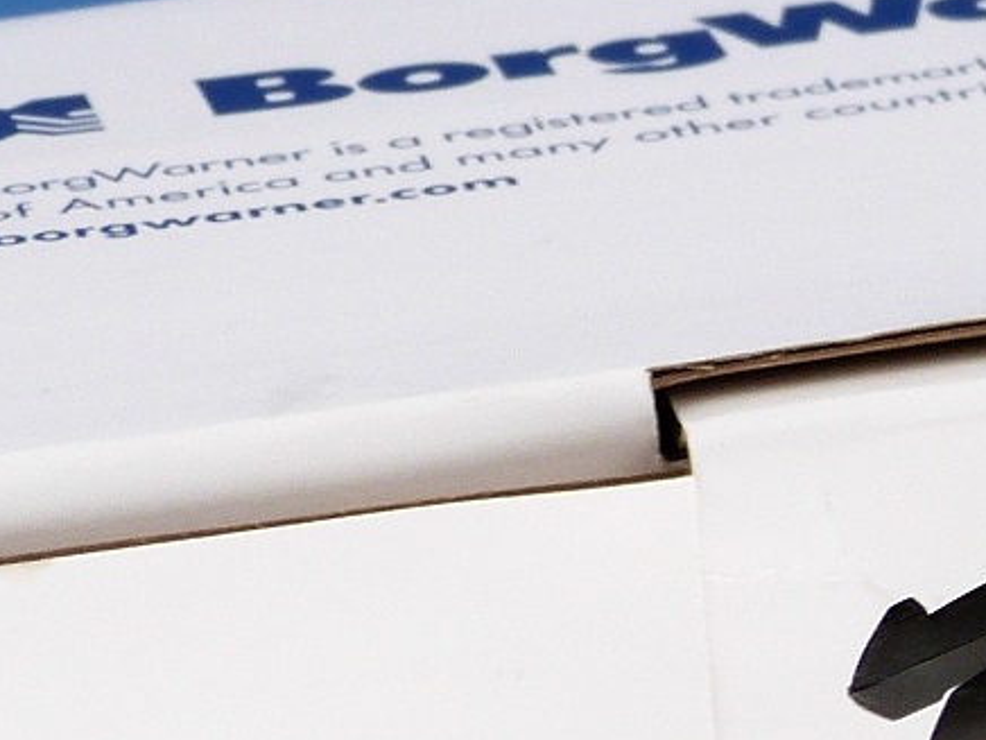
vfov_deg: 4.5
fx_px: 9400
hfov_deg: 5.8
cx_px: 2135
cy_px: 941
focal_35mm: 330
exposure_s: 1/100
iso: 100
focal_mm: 12.9
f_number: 3.3
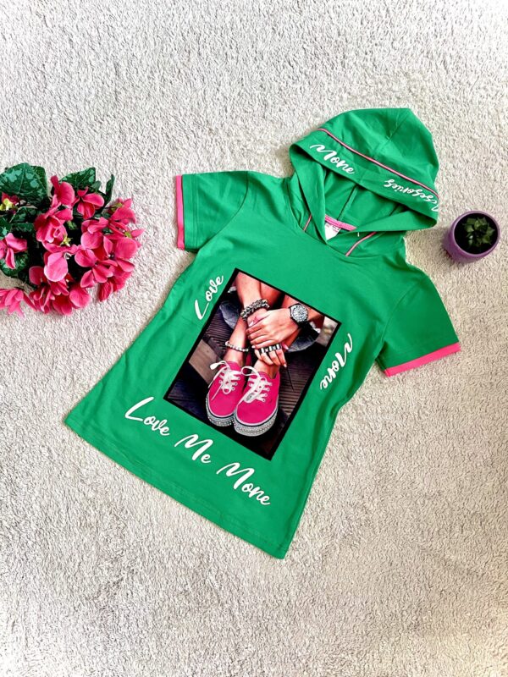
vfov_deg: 67.3
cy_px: 338
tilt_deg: -82.1
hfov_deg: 53.1
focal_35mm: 26
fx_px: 509
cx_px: 254
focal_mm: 5.1
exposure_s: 1/60
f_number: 1.6
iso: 200
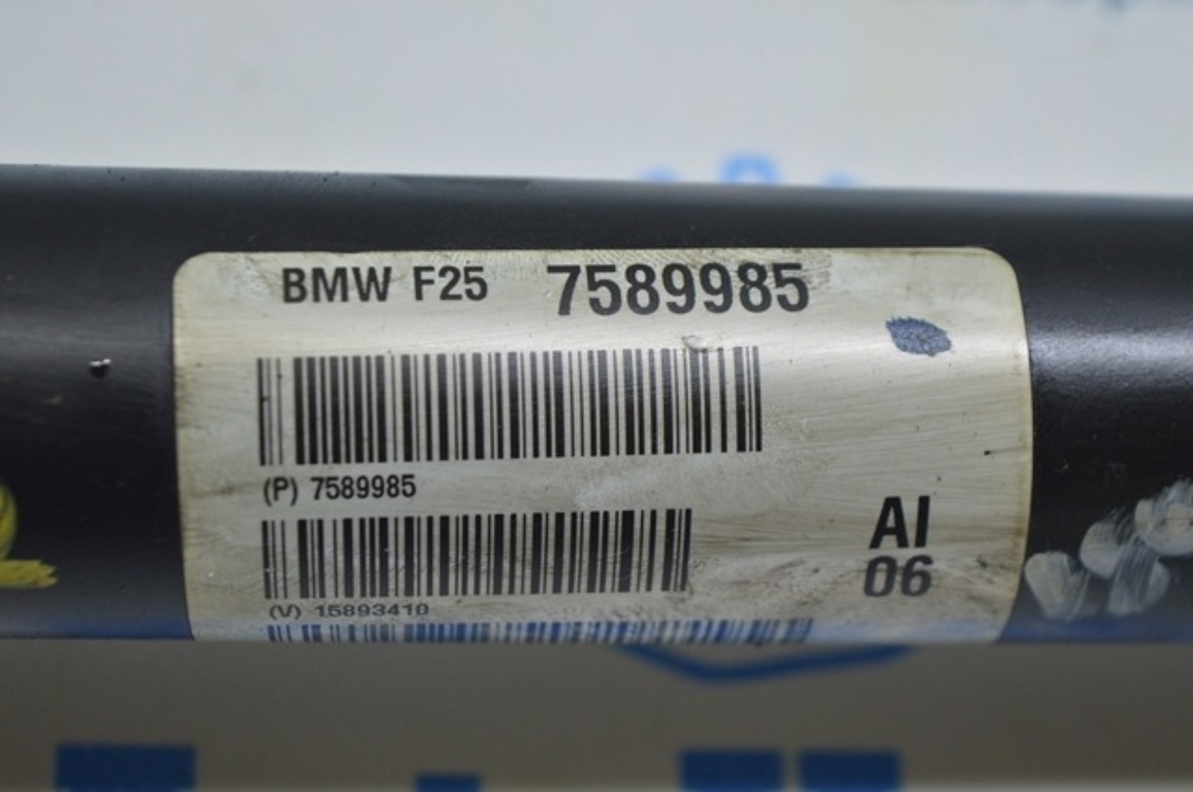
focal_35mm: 82
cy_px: 396
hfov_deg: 24.6
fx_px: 2730
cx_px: 596
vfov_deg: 16.5
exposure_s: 1/40
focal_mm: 55
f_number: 5.6
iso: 400
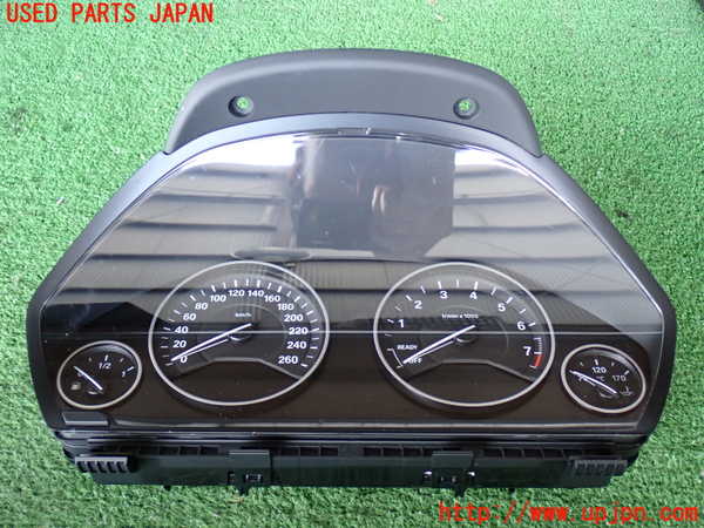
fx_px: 834
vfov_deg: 35.1
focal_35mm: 41
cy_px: 264
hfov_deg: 45.8
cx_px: 352
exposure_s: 1/40
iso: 320
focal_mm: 7.31
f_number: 2.8
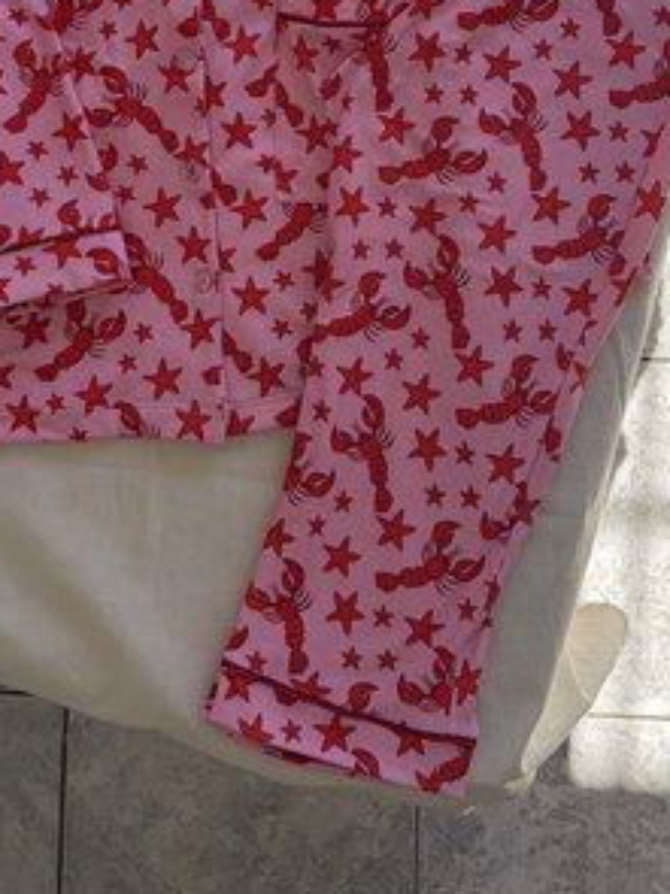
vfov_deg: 38.7
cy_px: 159
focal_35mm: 47
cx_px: 358
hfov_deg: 30.8
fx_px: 1214
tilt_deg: -87.7
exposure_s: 1/1016
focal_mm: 5.96
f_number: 1.6
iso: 64
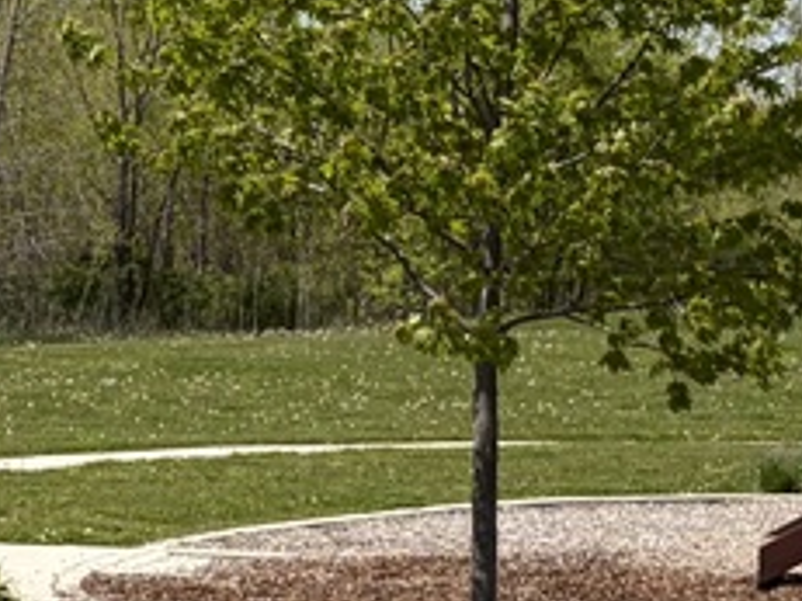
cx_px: -49
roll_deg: -0.9
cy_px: 257
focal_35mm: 162
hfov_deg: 12.0
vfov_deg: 9.2
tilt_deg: +1.3
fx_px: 3751
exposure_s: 1/4608
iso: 50
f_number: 1.6
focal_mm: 5.96
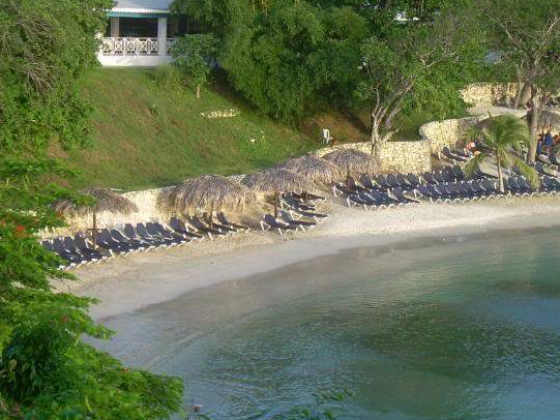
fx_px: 1748
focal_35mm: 108
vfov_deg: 13.7
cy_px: 170
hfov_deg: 18.2
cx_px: 365
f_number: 3.8
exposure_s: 1/136
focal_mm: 12.5
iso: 50
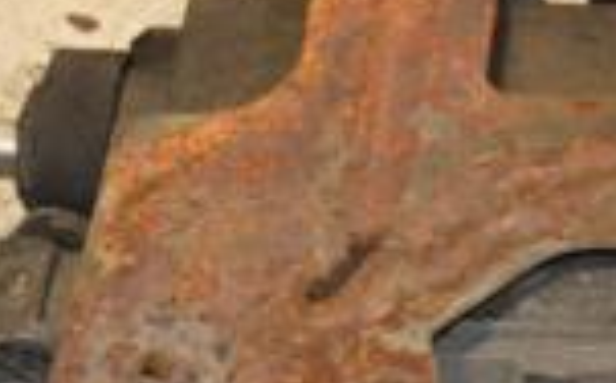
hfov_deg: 11.3
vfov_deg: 7.2
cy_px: 330
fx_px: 3052
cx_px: 742
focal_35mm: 182
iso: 800
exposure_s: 1/200
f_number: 7.1
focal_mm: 30
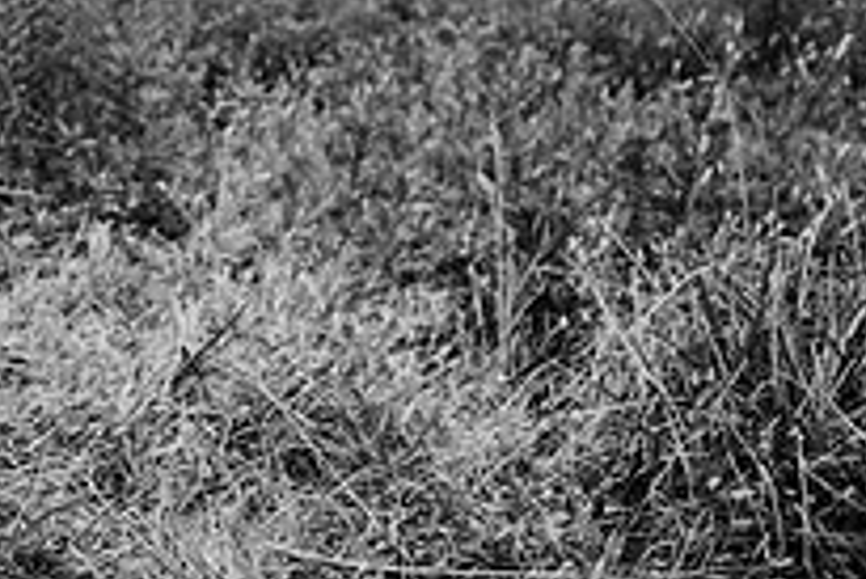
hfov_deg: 26.6
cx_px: -148
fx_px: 1637
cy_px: 53
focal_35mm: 68
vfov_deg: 19.7
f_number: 2.2
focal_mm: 24
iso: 125
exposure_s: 1/800
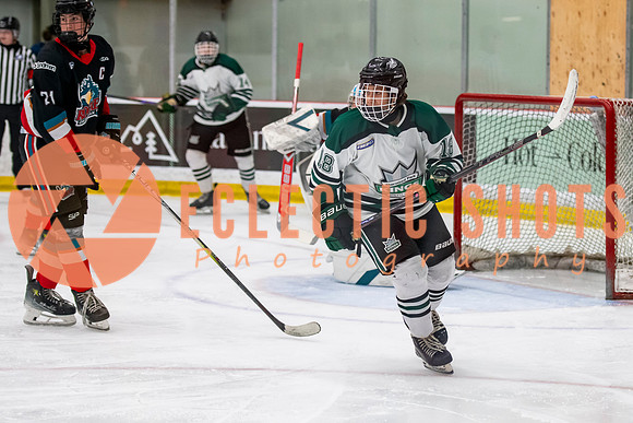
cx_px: 395
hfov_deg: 15.0
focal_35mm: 136
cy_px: 207
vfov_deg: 10.1
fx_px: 2397
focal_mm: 86
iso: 2000
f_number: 3.2
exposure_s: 1/640
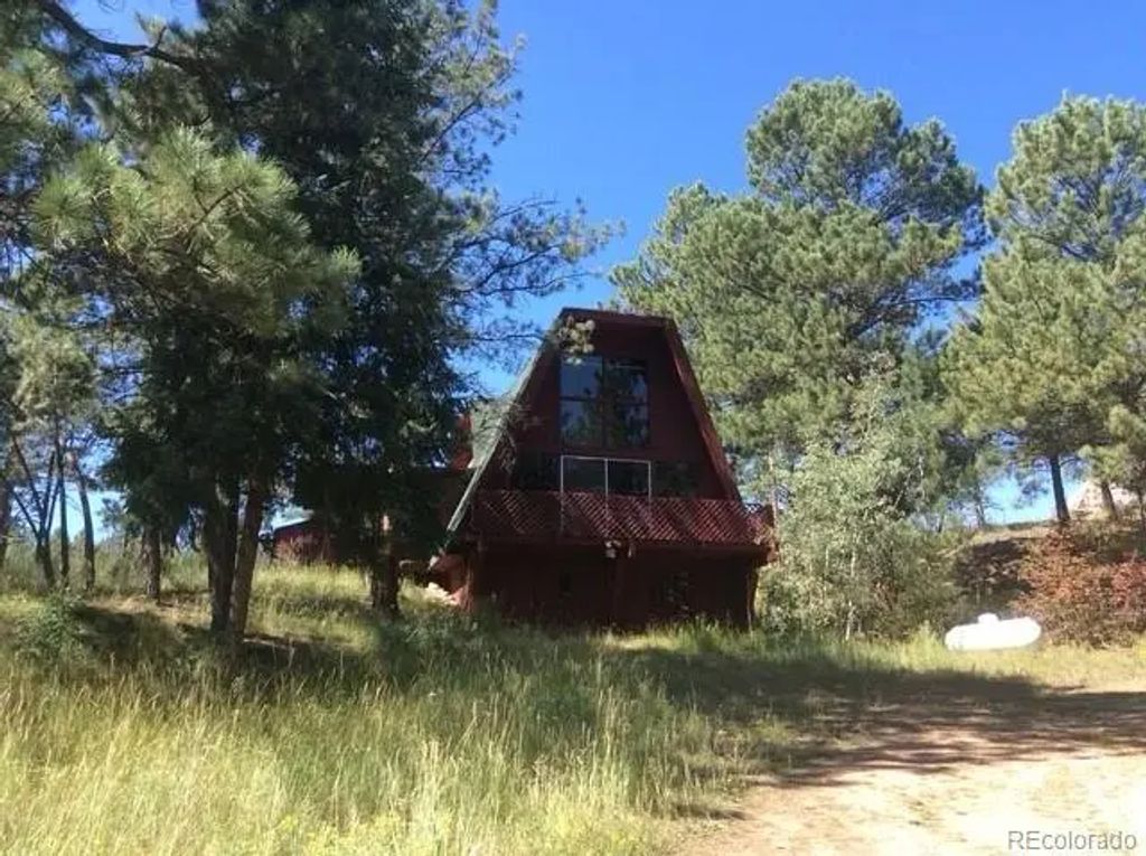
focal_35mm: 33
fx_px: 1091
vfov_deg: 42.8
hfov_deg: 55.4
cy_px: 428
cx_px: 573
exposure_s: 1/389
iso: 32
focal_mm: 3.3
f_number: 2.4
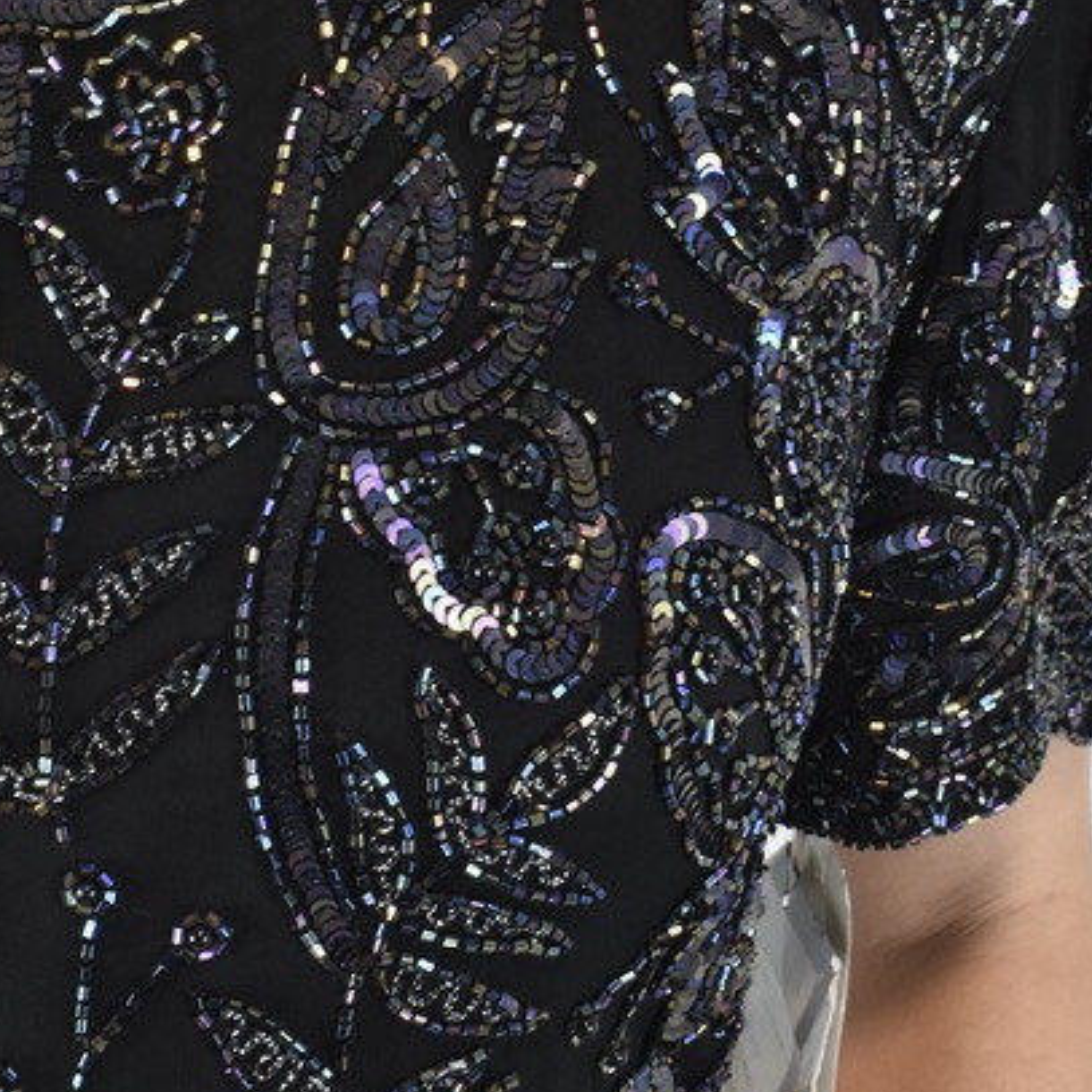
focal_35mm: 85
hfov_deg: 20.4
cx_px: 478
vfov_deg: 20.3
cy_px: 378
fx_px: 3039
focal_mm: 25
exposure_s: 1/25
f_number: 16
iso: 1600
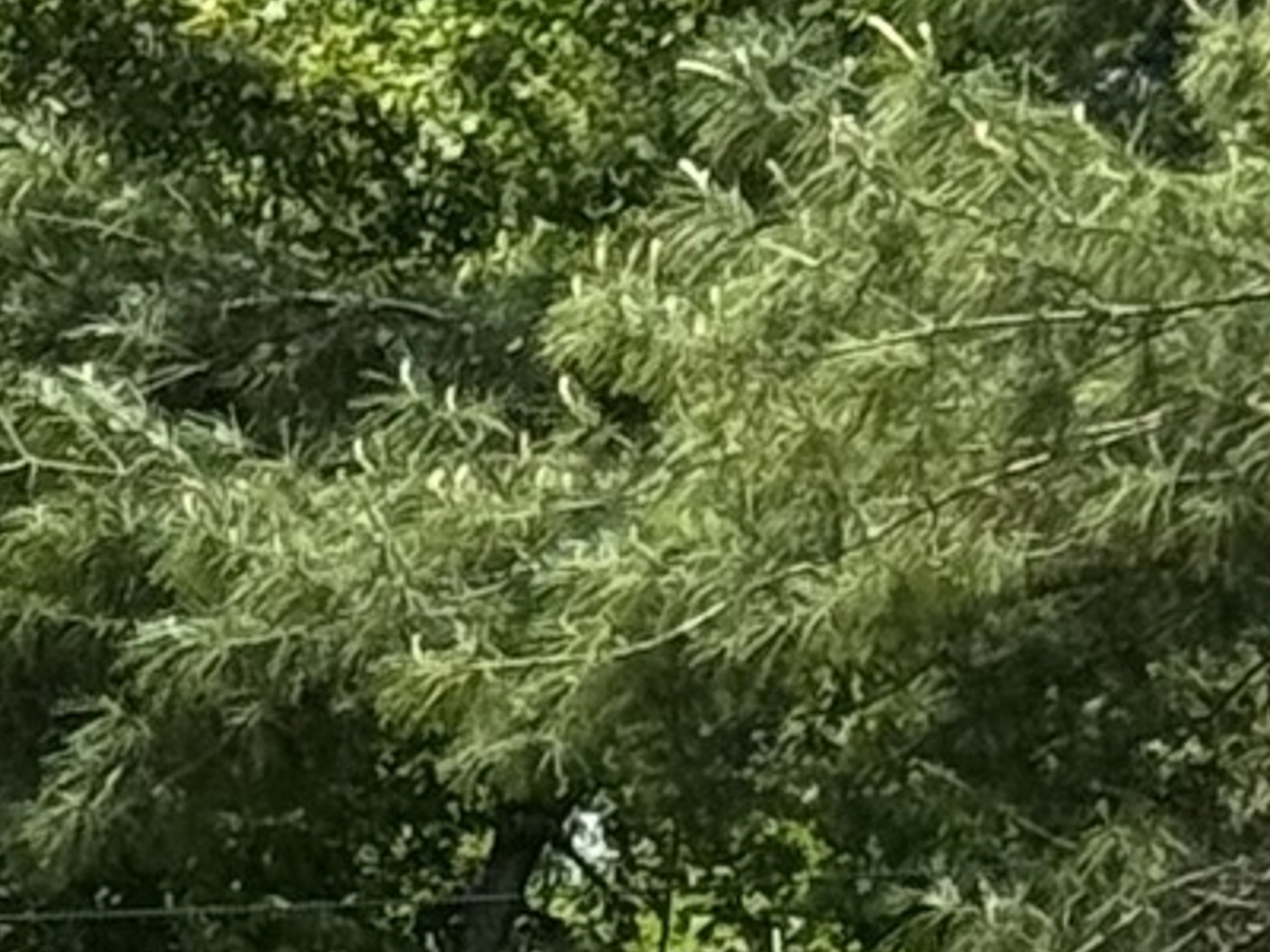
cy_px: 2440
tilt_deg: -3.6
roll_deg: -1.3
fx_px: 13538
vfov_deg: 3.9
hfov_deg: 5.2
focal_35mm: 369
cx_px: -1591
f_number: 1.78
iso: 64
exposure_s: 1/2959
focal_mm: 6.76
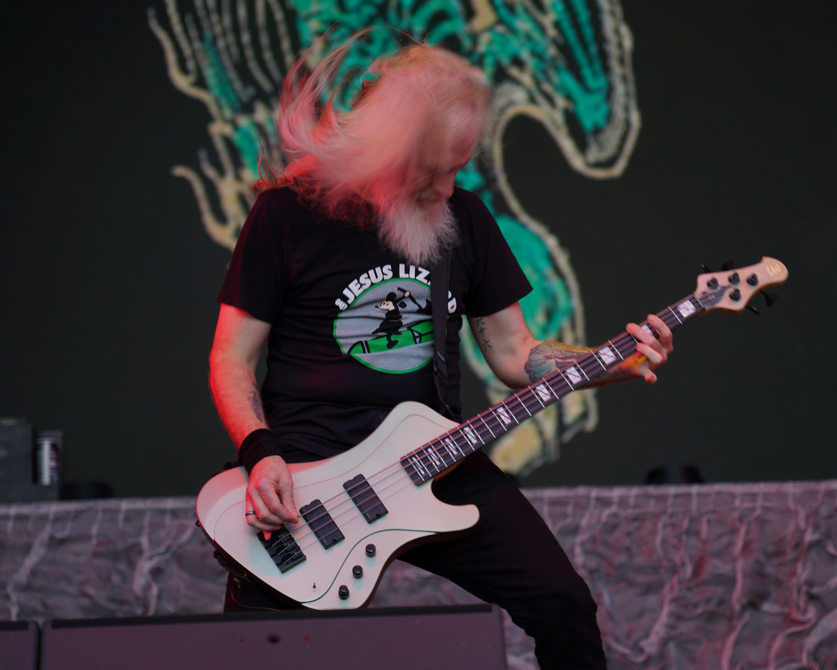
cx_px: 442
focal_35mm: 119
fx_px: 2948
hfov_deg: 16.2
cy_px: 336
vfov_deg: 13.0
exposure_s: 1/125
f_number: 4
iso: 100
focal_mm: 105
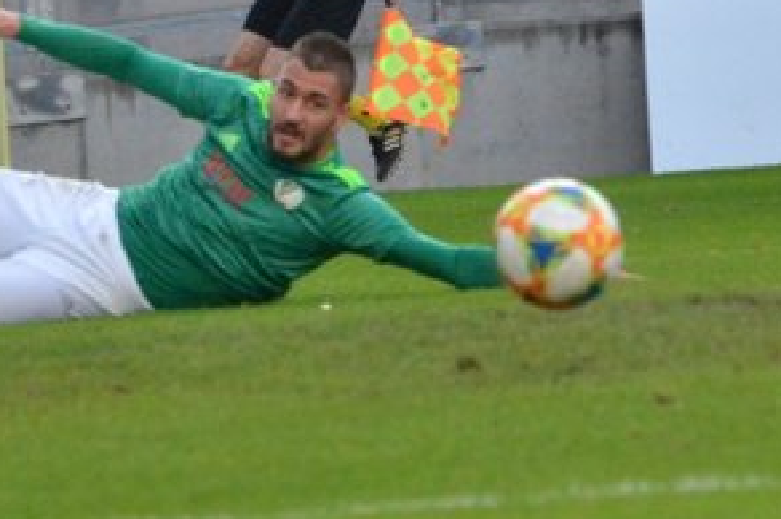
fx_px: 20696
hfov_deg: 2.2
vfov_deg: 1.4
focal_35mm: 955
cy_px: 261
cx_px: -209
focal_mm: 155
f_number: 5
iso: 2000
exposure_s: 1/1600
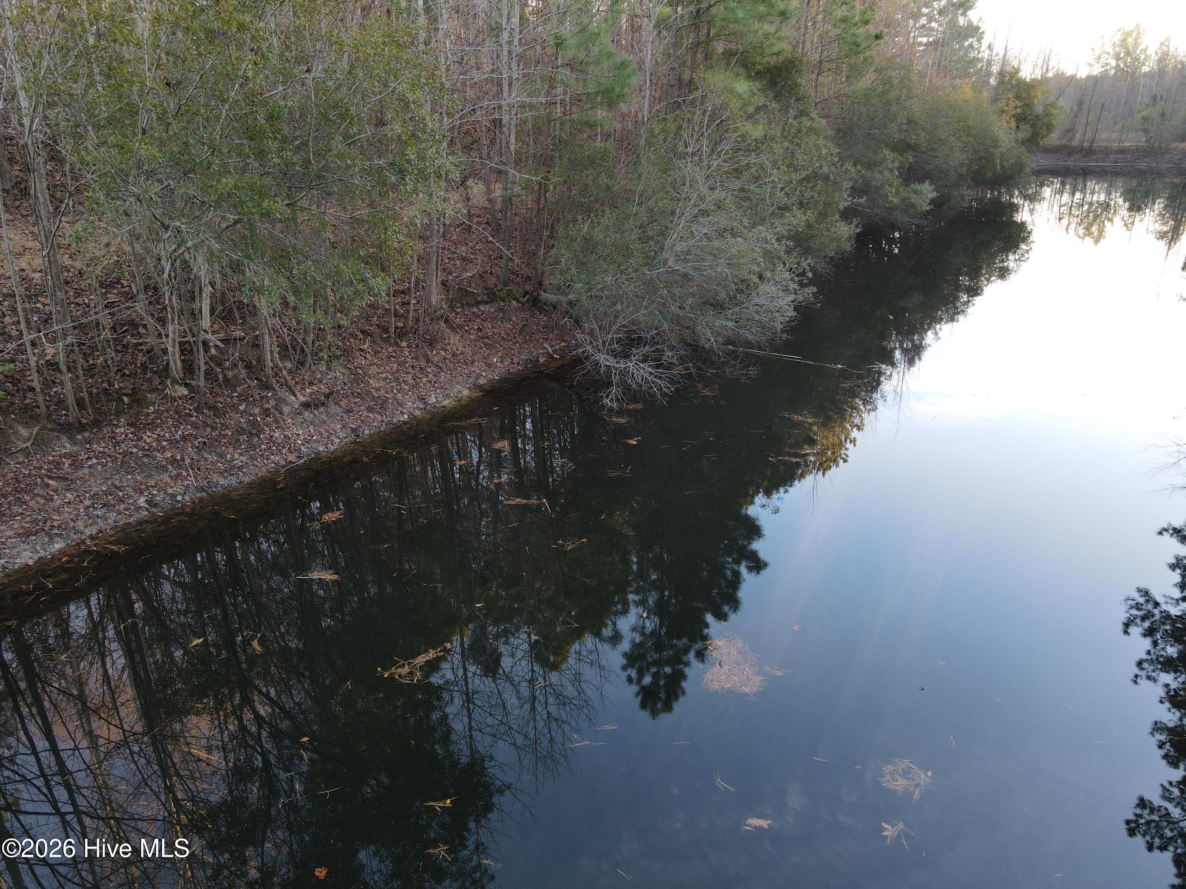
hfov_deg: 71.6
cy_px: 444
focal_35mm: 24
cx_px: 593
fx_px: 822
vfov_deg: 56.8
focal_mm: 4.5
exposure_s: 1/15
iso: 100
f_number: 2.8
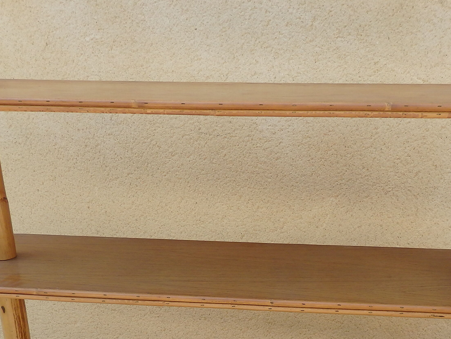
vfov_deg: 26.6
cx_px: 268
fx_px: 678
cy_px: 336
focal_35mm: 52
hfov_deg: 36.7
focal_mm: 4.5
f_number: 3
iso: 125
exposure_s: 1/500
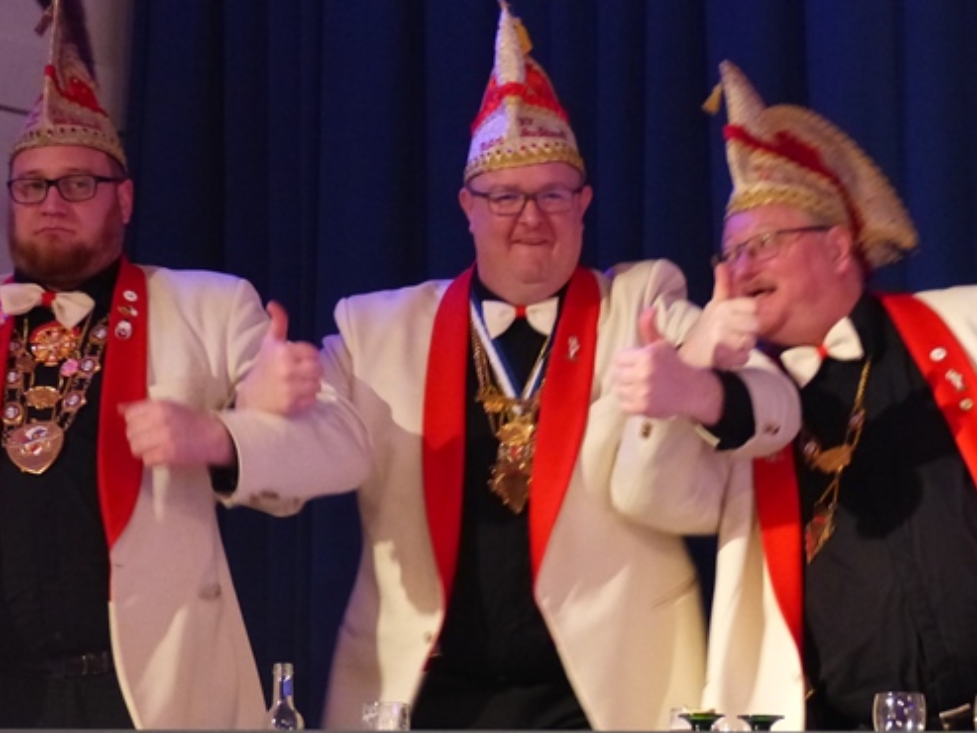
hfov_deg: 12.6
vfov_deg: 9.5
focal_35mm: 157
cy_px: 470
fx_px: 4432
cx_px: 521
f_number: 2.8
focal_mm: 21.8
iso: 800
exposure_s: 1/40
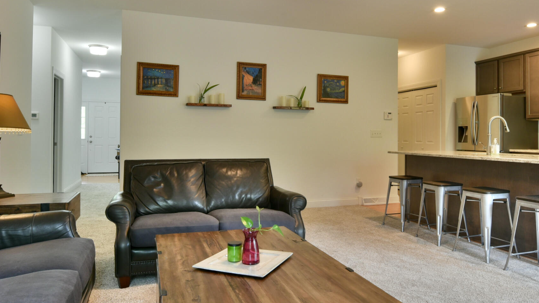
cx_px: 286
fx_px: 372
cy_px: 131
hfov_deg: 71.8
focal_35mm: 26
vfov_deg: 44.3
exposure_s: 1/10
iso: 800
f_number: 11
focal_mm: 14
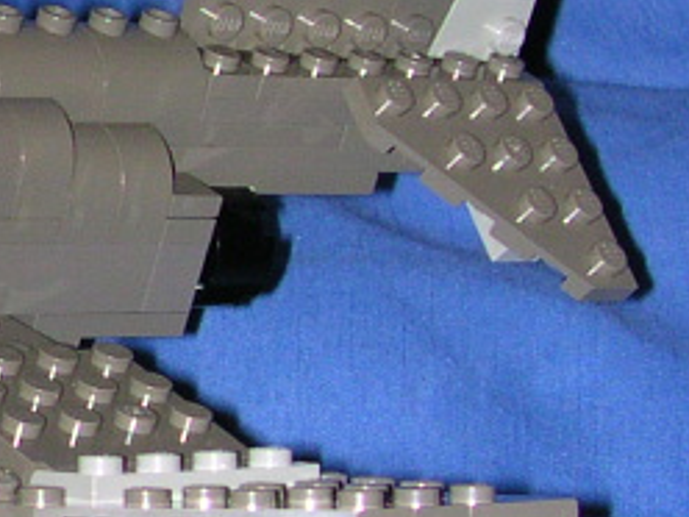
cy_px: 353
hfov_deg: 9.3
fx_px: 4021
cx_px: -600
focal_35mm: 202
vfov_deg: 7.3
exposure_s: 1/60
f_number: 3.2
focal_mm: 7.5
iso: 100
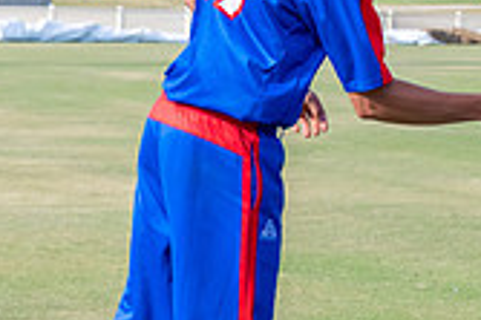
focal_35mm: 294
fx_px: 3924
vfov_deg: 4.7
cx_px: 668
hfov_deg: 6.9
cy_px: 123
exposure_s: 1/800
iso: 640
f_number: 8
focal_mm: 75
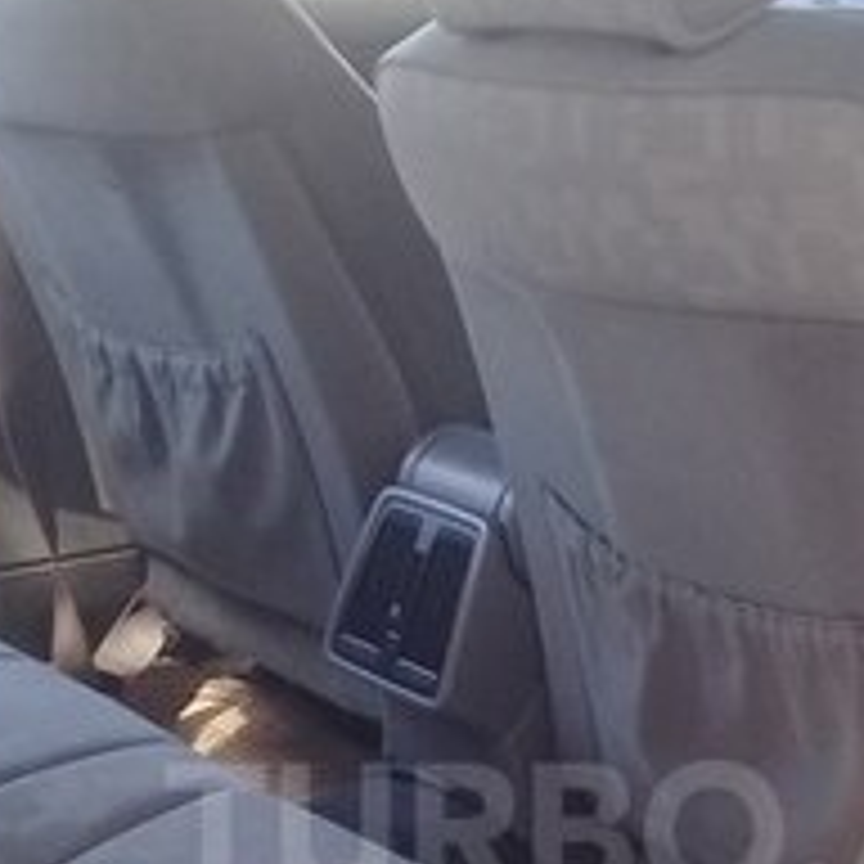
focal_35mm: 94
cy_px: 830
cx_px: 626
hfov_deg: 18.4
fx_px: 2654
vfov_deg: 18.1
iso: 64
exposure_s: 1/50
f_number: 2.2
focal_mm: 3.3
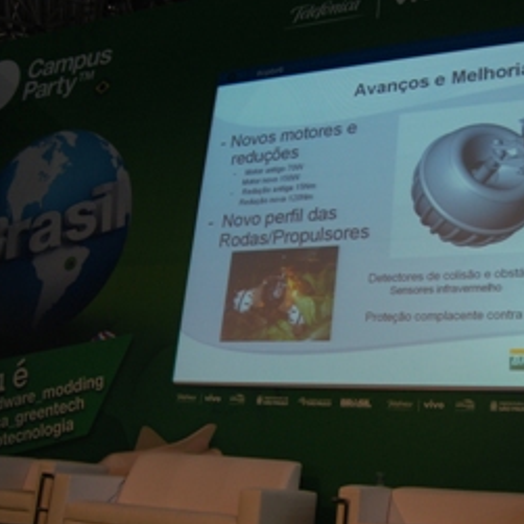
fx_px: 702
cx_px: 386
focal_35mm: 41
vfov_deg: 40.9
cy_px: 242
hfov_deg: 39.9
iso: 400
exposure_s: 1/50
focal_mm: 18
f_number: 4
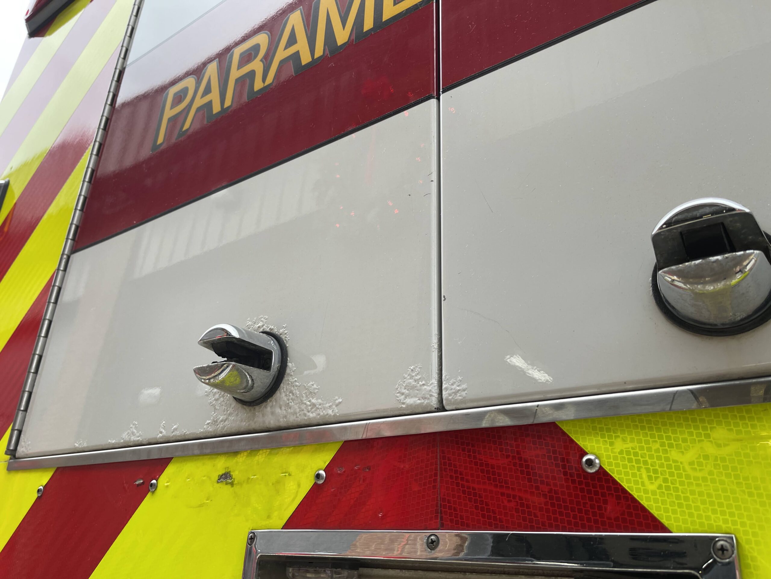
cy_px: 290
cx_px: 386
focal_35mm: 26
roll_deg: -0.2
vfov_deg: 53.1
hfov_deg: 67.3
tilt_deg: +22.3
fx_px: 579
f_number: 1.6
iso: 50
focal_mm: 5.1
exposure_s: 1/121
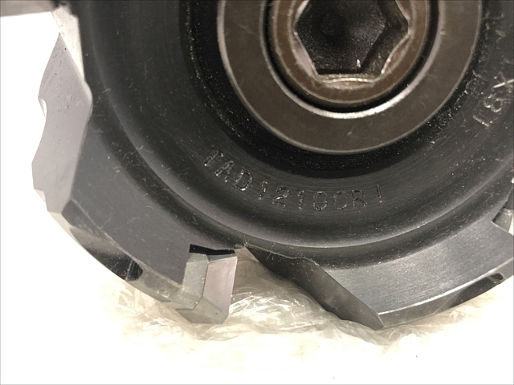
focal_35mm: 28
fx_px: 416
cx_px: 257
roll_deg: -1.2
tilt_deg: -33.2
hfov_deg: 63.4
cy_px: 192
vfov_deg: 49.7
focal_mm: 3.99
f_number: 1.8
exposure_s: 1/5
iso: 100
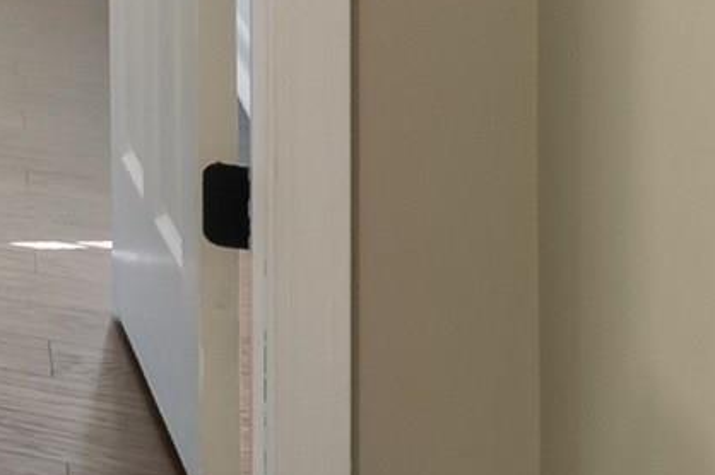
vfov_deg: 12.7
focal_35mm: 103
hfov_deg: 10.1
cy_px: -185
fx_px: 2044
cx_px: -1676
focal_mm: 14
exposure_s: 1/1.67
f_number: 9
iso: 250
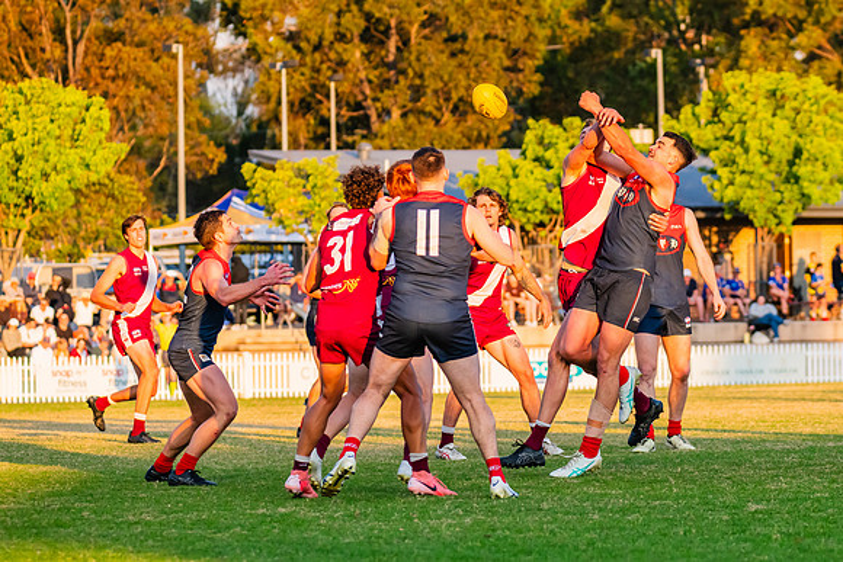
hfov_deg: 8.6
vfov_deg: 5.7
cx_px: 570
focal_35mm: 240
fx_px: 5615
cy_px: 242
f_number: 5.6
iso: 800
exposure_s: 1/1000
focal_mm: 170
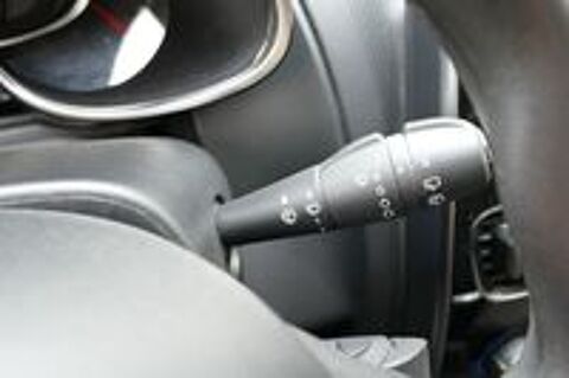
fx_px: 679
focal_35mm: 43
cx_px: 284
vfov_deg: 31.1
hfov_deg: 45.5
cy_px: 189
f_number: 3.2
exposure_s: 1/80
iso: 320
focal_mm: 15.76
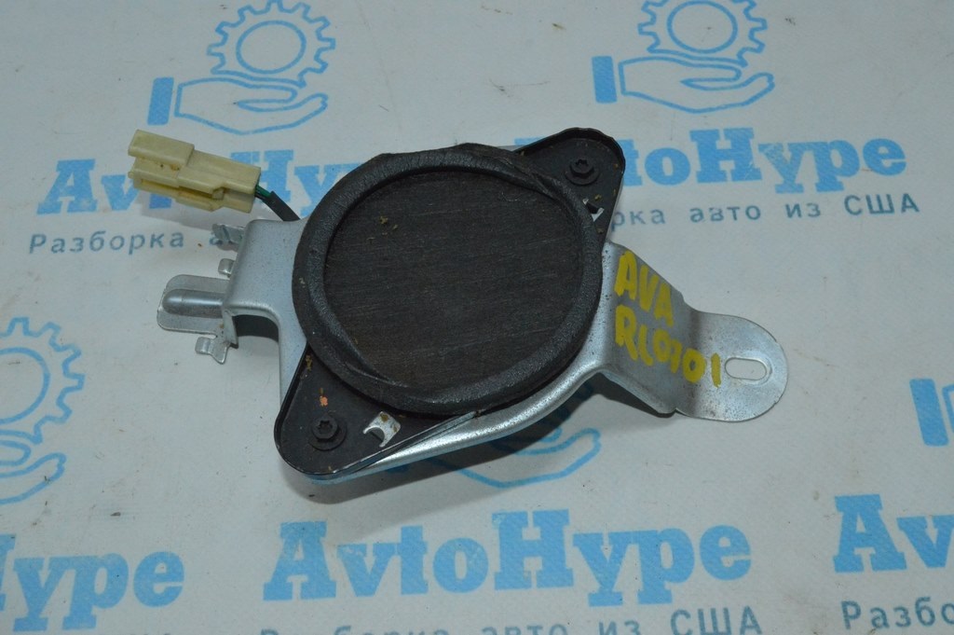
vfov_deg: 33.0
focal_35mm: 40
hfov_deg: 48.0
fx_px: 1072
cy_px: 318
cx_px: 477
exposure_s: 1/200
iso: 4500
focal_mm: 27
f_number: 16
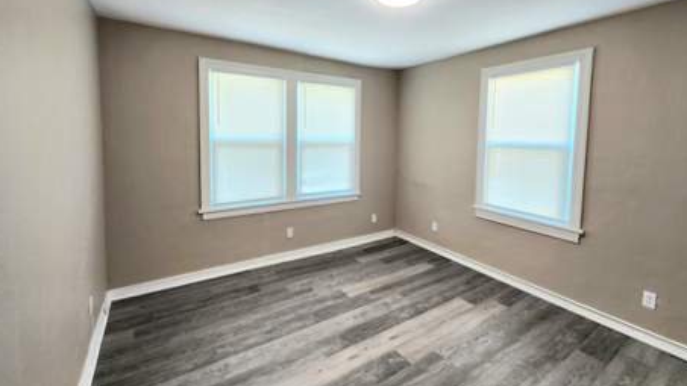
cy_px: 158
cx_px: 355
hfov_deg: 102.9
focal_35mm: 15
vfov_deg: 70.0
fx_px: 273
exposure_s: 1/60.2
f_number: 2.2
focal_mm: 2.2
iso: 100
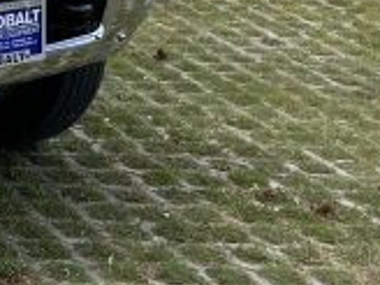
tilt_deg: -6.9
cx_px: -477
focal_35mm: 127
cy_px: -155
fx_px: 1394
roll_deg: -0.8
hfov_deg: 12.7
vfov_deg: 11.2
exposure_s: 1/3205
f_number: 1.6
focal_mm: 4.2
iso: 32
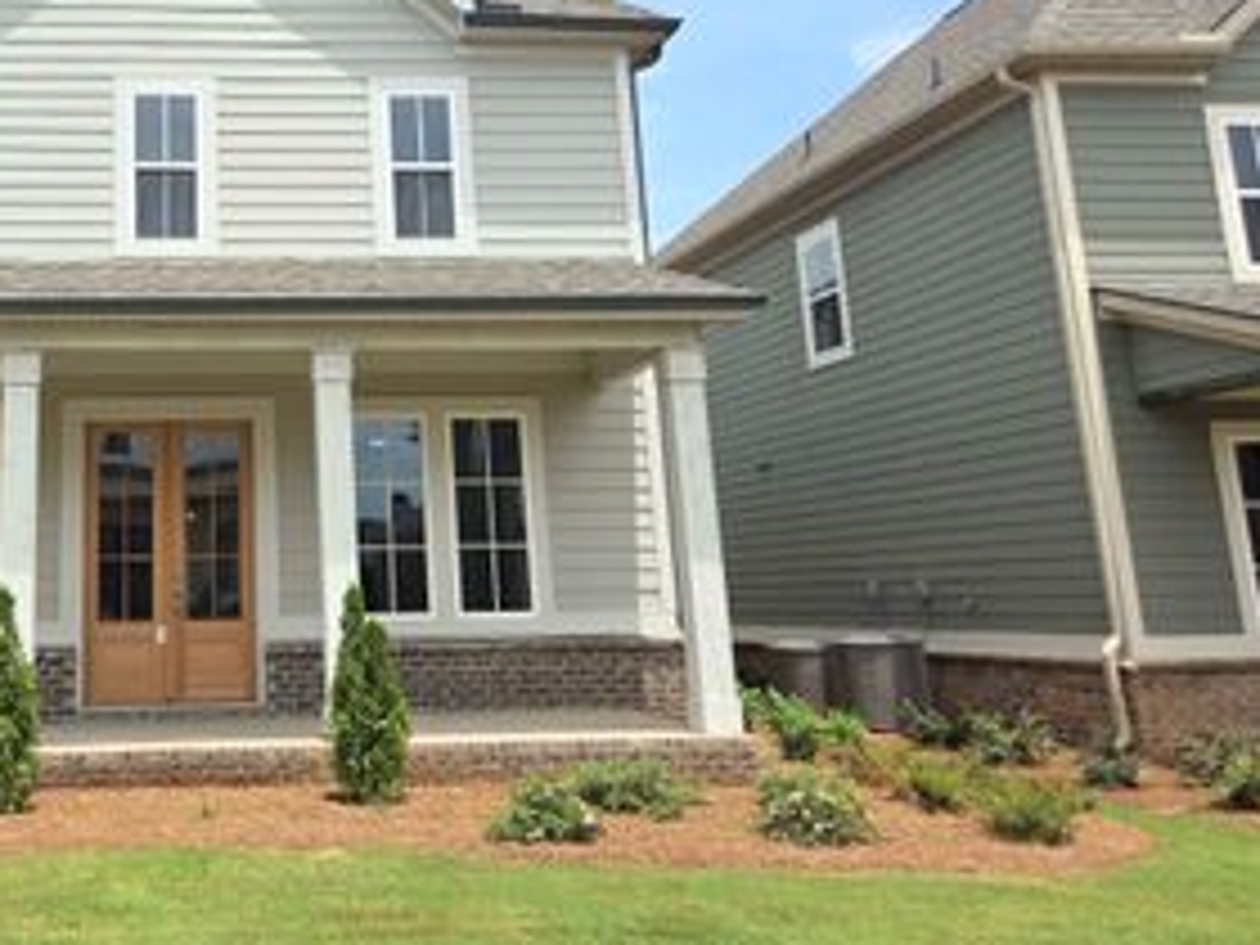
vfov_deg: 34.4
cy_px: 236
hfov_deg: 43.2
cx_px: 212
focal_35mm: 41
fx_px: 1492
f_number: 1.8
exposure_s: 1/2456
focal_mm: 5.4
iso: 25
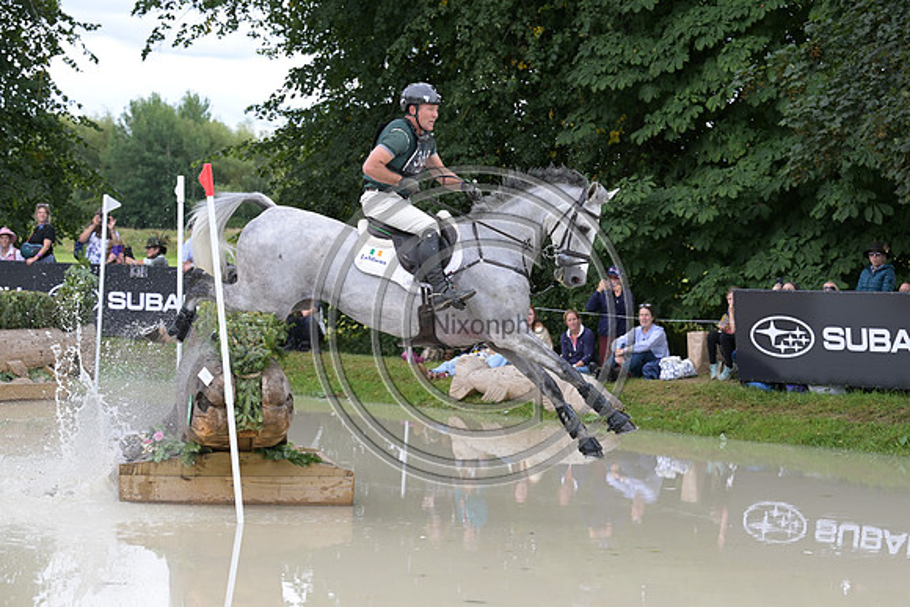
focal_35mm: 93
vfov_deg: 14.7
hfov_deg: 21.9
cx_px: 455
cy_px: 304
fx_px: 2351
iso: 1250
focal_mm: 93
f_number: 5.6
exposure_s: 1/1250
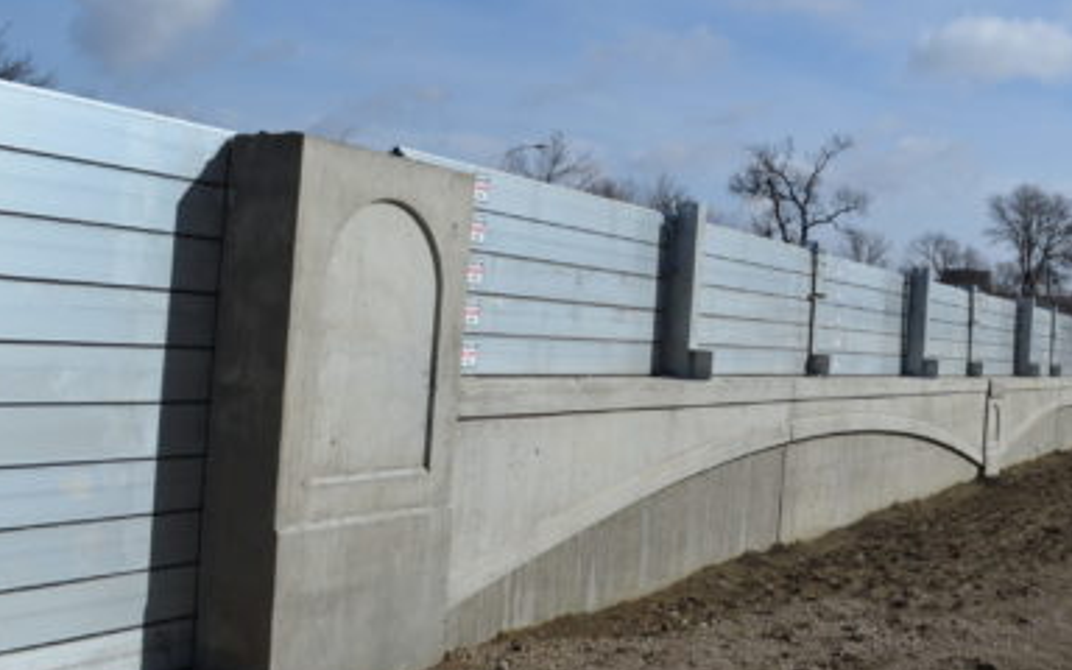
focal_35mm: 43
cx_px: 628
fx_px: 1256
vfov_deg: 29.8
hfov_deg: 46.0
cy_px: 307
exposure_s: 1/400
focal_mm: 18
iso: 100
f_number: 10
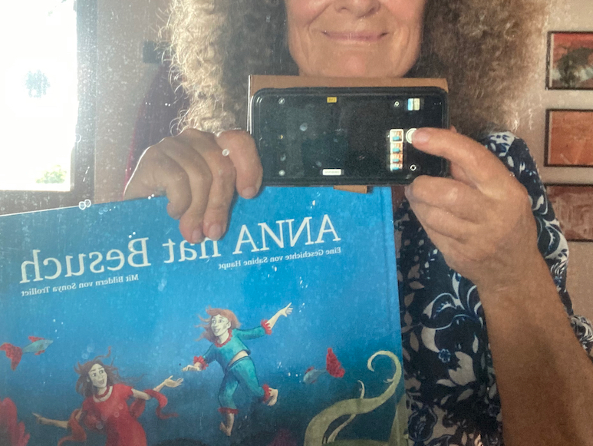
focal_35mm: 53
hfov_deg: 36.1
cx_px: 252
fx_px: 909
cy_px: 167
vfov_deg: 27.5
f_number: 2.2
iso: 200
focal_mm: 2.87
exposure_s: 1/60
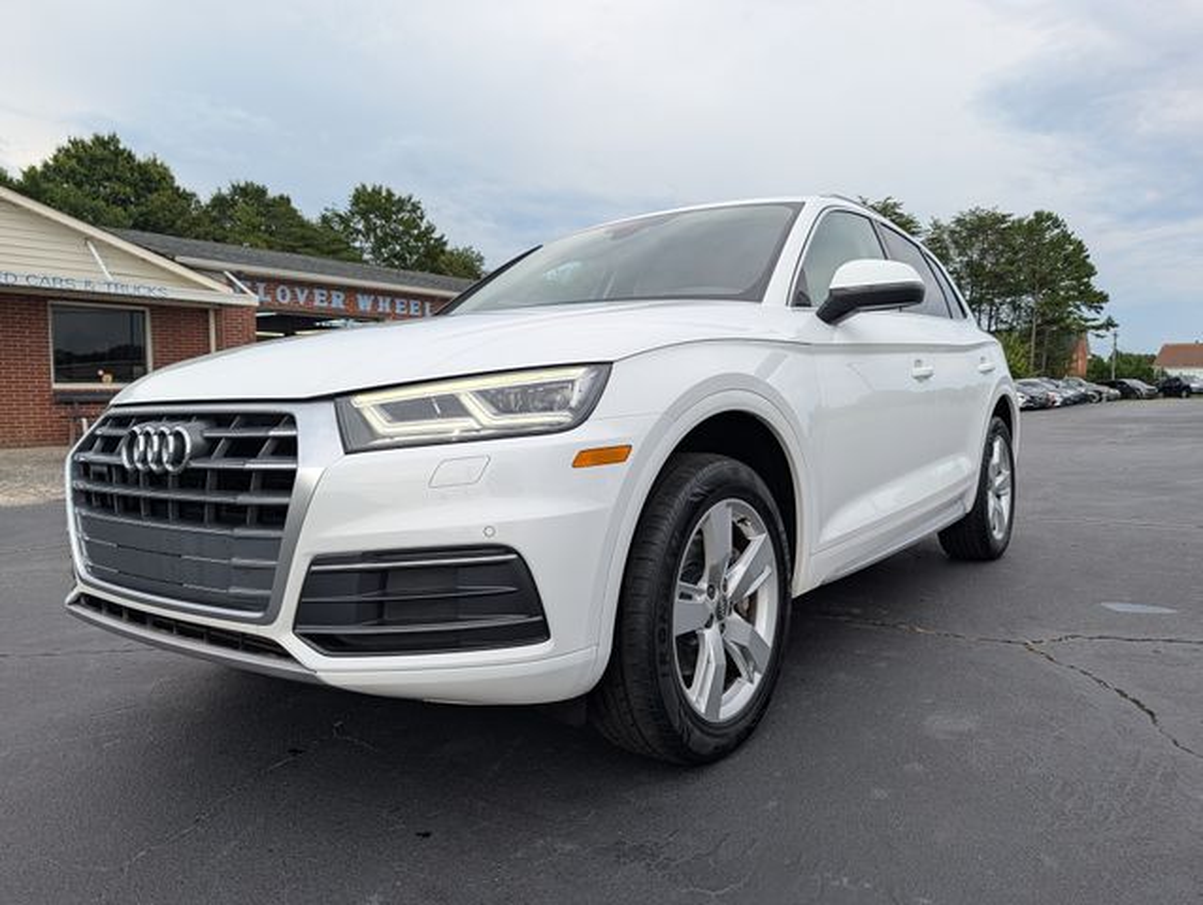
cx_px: 602
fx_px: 835
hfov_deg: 71.5
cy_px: 452
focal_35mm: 24
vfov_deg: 56.9
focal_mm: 6.9
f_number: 1.68
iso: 24
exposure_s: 1/766
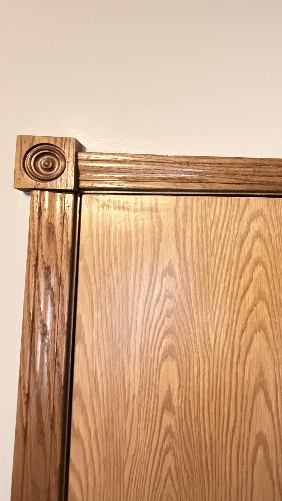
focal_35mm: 21
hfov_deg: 47.9
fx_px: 279
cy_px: 248
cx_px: 256
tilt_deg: +5.9
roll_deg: +0.8
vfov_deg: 83.8
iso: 1600
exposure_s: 1/40
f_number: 2.2
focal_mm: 2.22
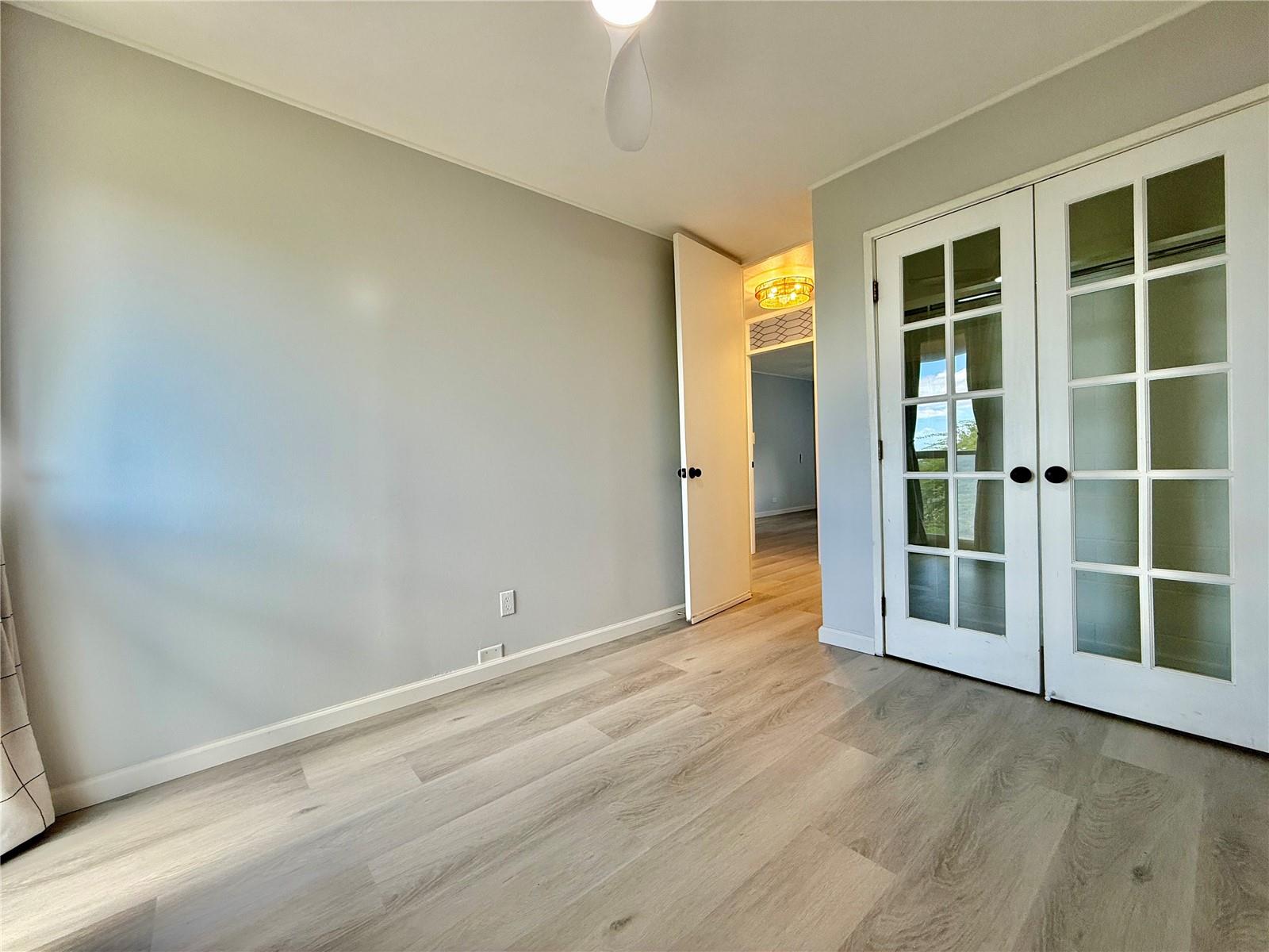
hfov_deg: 102.1
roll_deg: +2.4
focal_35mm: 14
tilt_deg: -0.8
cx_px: 634
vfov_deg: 85.7
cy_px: 476
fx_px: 513
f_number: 2.2
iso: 125
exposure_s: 1/120
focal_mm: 2.22
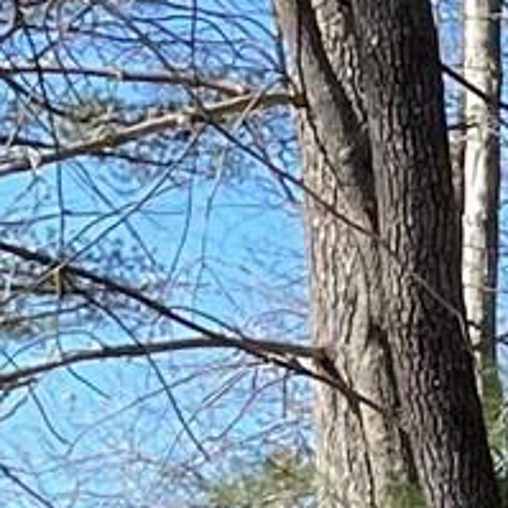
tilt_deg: -1.6
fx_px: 3918
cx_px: 1733
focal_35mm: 236
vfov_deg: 6.9
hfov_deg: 6.5
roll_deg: -1.3
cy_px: 1350
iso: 32
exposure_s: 1/622
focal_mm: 4.2
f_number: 1.6
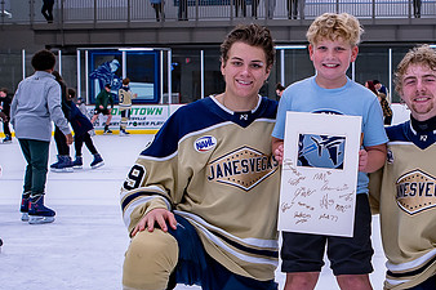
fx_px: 1102
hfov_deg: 22.2
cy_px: 177
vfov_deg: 15.0
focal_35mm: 91
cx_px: 331
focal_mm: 24
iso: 160
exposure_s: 1/250
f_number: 3.5
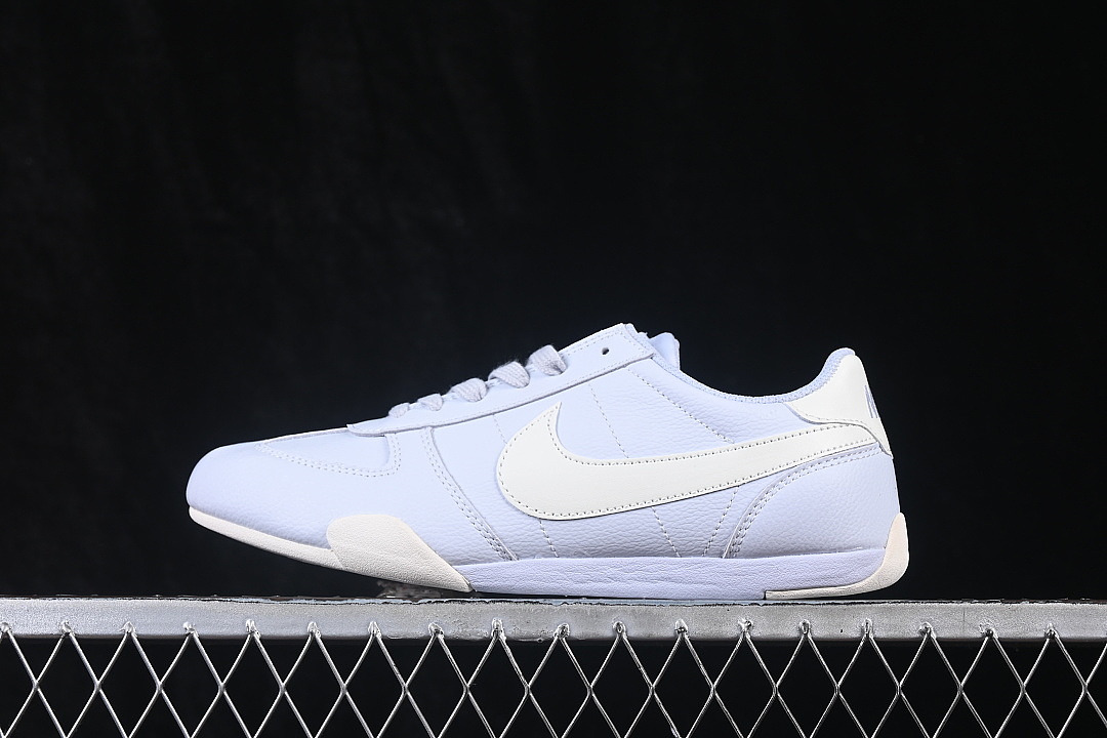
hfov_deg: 27.0
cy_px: 369
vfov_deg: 18.2
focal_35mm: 75
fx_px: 2306
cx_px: 554
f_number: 8
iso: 160
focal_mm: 50
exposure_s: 1/80
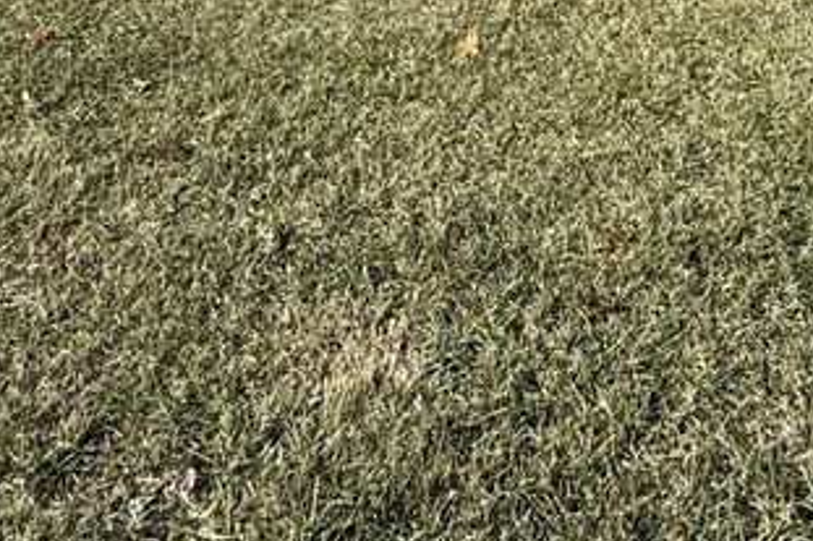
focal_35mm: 48
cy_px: -319
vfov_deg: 22.0
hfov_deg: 40.3
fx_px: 1083
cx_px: 578
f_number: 2.2
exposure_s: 1/1613
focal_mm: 2.22
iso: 50
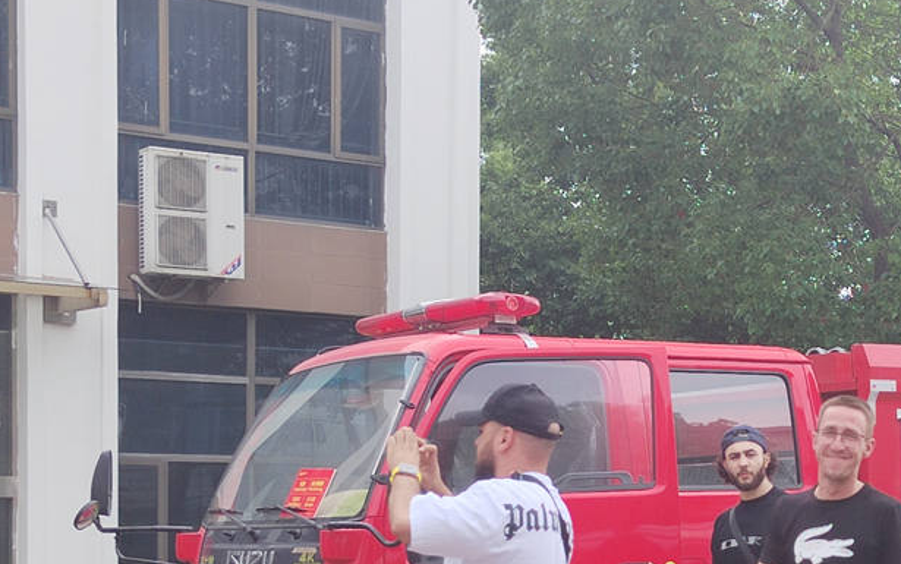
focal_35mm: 62
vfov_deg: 20.2
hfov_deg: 31.4
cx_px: 817
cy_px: 581
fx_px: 1523
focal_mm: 5.52
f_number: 1.9
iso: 122
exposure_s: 1/120
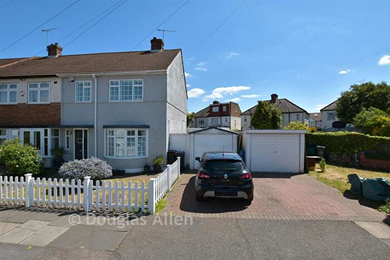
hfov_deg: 100.4
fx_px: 163
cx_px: 195
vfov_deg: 77.4
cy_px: 130
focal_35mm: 15
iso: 320
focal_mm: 10
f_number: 8
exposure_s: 1/1000
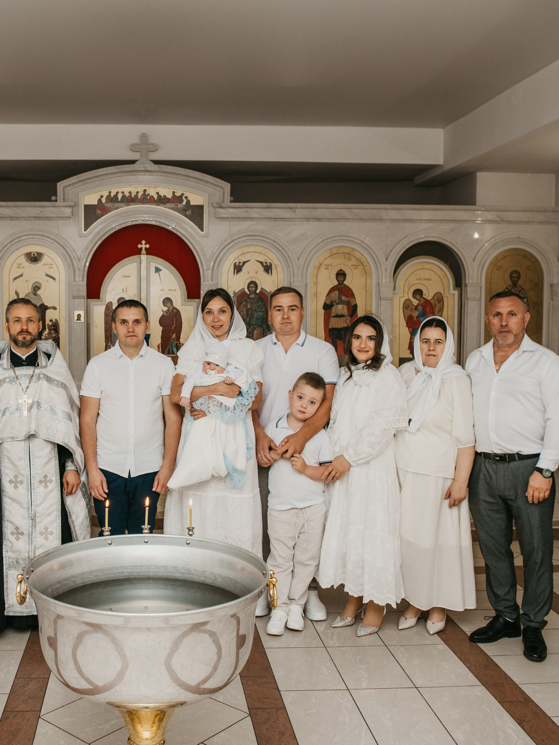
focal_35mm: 37
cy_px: 371
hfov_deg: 38.0
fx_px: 797
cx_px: 161
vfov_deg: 50.1
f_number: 4.5
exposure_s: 1/160
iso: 320
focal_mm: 24
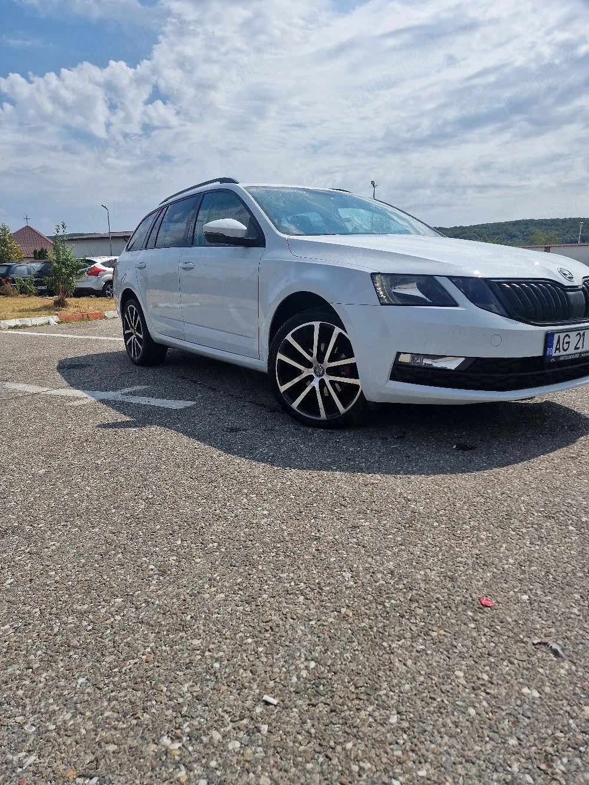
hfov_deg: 58.9
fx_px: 522
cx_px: 294
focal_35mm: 23
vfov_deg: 73.9
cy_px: 392
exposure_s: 1/2500
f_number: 1.8
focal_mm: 6.4
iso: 50
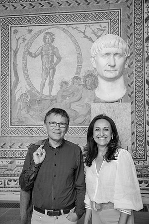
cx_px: 74
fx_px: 304
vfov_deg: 40.3
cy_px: 112
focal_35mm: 49
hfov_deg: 27.5
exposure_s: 1/100
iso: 250
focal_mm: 33.1
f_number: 5.6
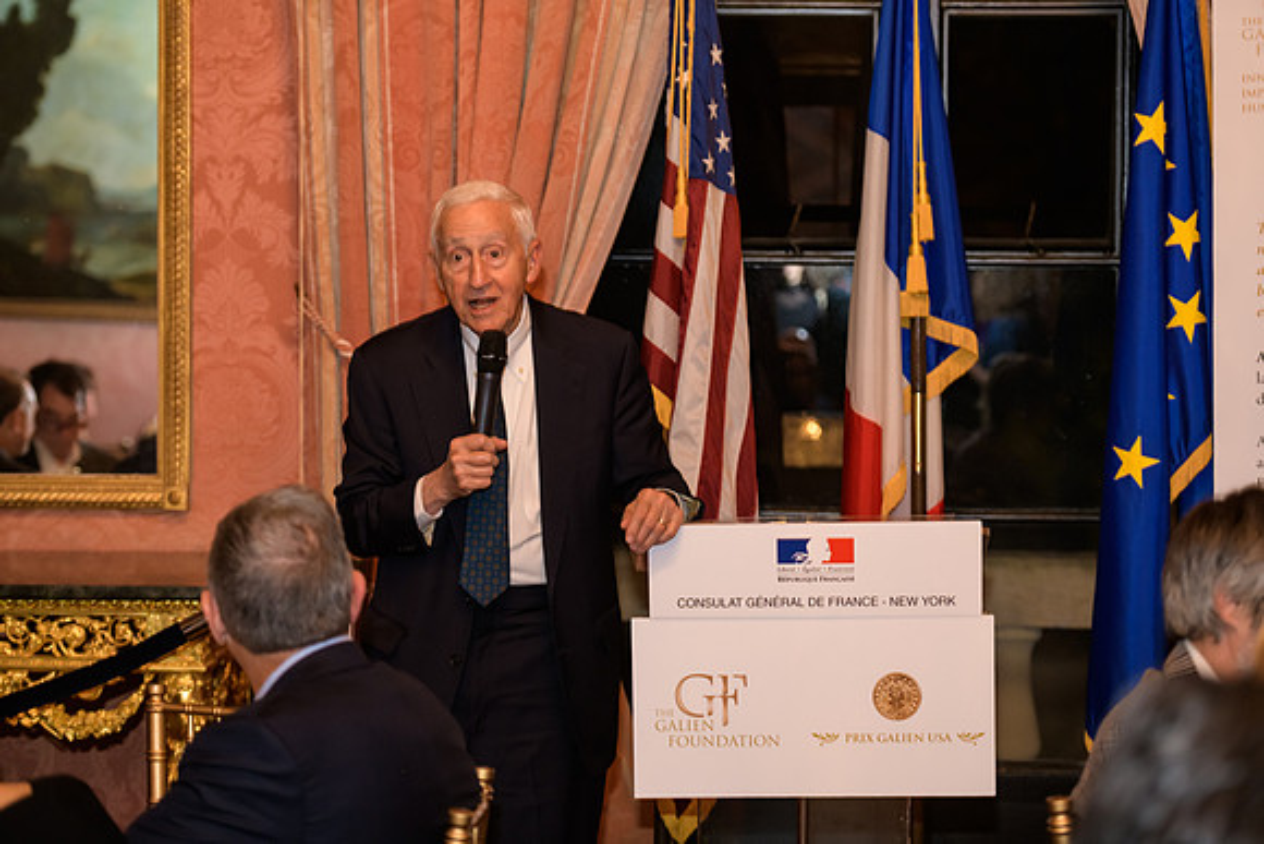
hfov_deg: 21.5
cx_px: 632
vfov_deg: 14.4
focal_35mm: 95
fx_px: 3336
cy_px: 422
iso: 1250
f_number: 3.2
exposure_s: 1/100
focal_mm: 95
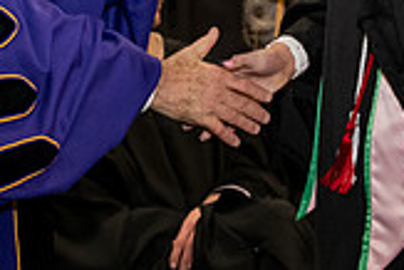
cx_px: 243
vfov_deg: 5.5
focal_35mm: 249
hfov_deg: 8.3
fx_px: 2797
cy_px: -172
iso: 2500
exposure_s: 1/200
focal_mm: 70
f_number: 5.6
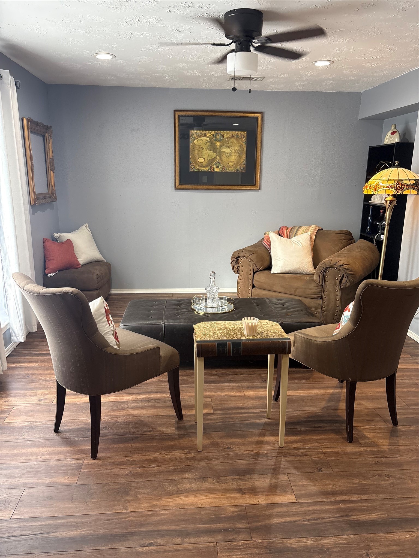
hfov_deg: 53.1
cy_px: 279
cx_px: 210
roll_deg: +0.1
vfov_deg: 67.3
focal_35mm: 26
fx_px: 420
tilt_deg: -13.0
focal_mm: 5.96
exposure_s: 1/60
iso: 100
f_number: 1.6
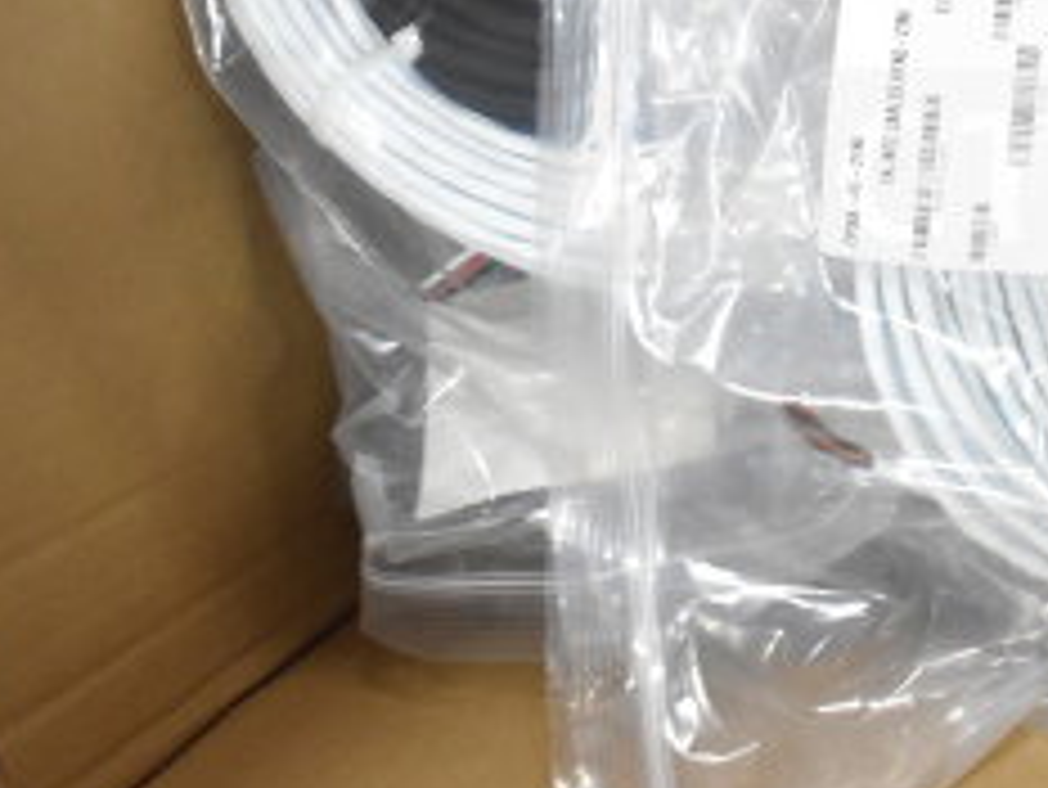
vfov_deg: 20.6
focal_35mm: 68
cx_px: 1039
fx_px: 2060
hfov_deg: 27.0
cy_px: -74
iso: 2200
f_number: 3.5
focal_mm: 18
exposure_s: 1/30
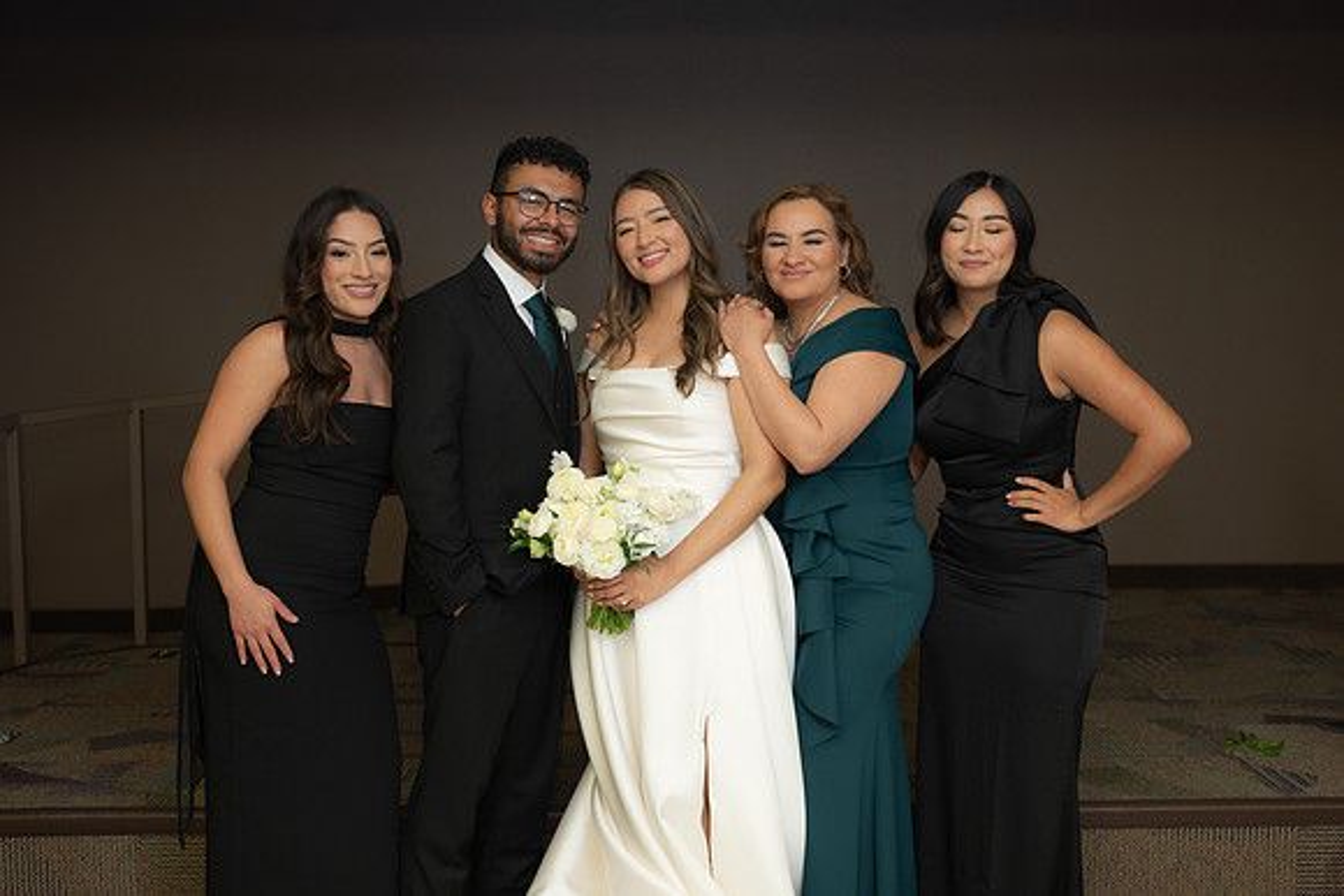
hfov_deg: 44.5
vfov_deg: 30.5
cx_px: 672
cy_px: 448
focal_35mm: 44
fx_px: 1643
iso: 250
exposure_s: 1/50
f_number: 4
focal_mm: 44
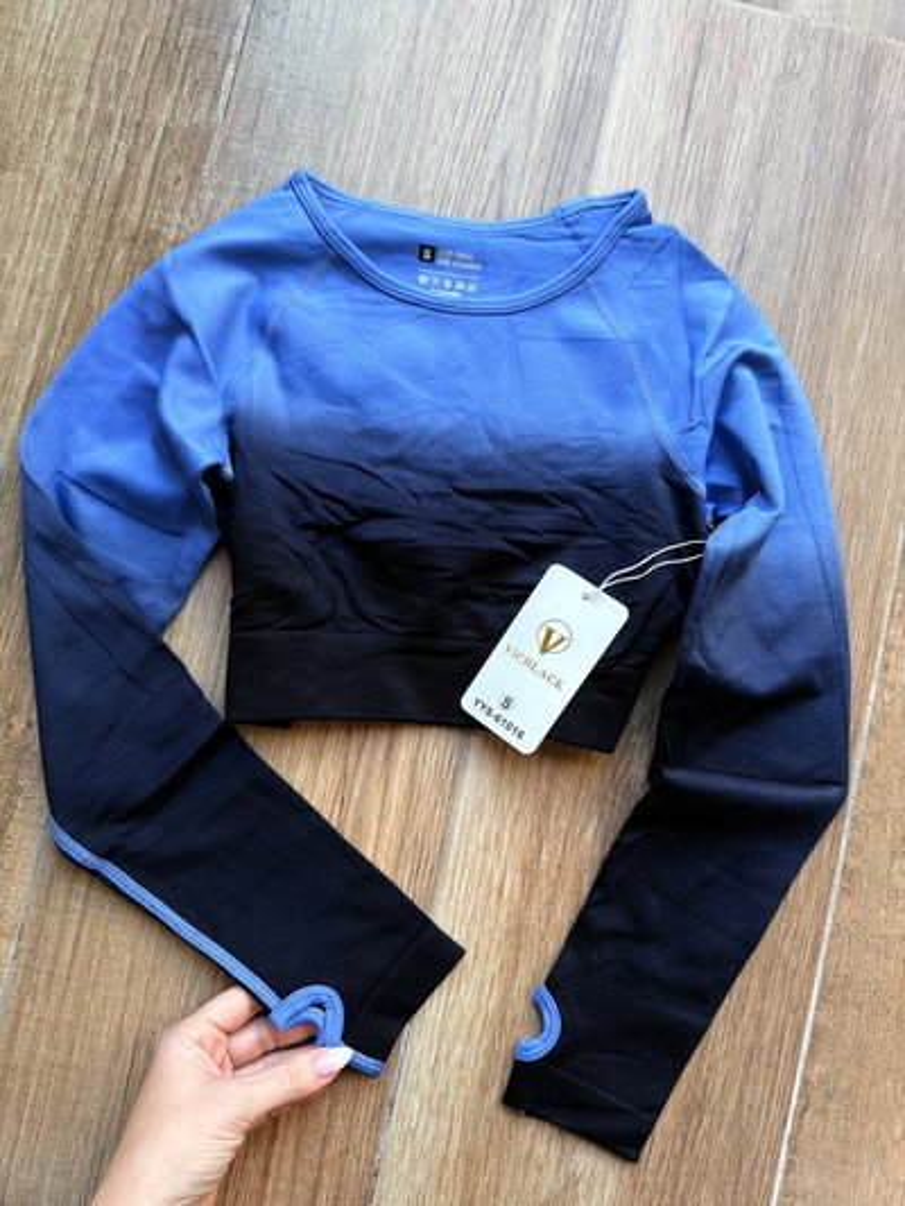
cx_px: 452
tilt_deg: -85.0
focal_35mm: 24
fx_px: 836
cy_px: 603
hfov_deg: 56.8
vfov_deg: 71.6
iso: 100
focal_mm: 6.76
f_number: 1.78
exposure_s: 1/121
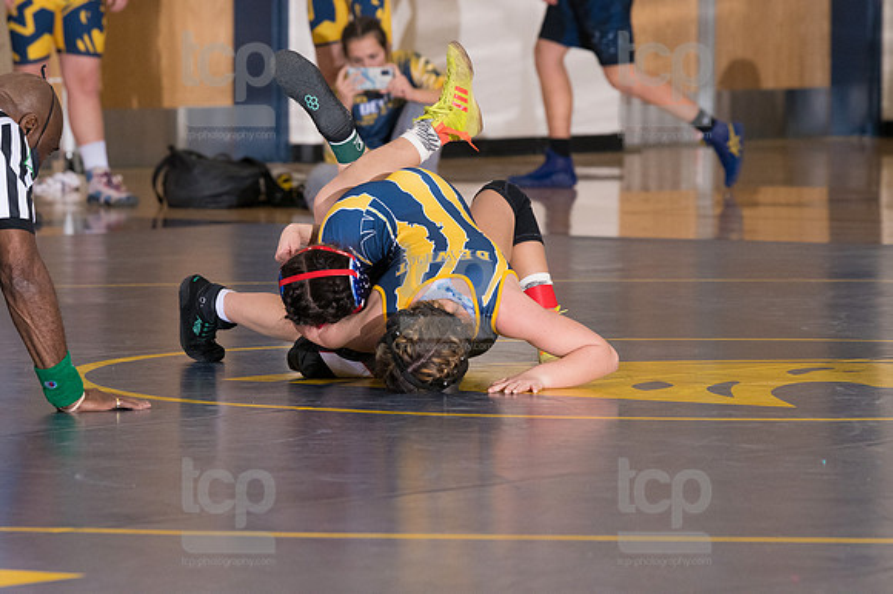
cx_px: 446
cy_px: 297
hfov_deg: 7.1
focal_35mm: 292
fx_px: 7239
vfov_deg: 4.7
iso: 2000
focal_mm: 195
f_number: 5.6
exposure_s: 1/250
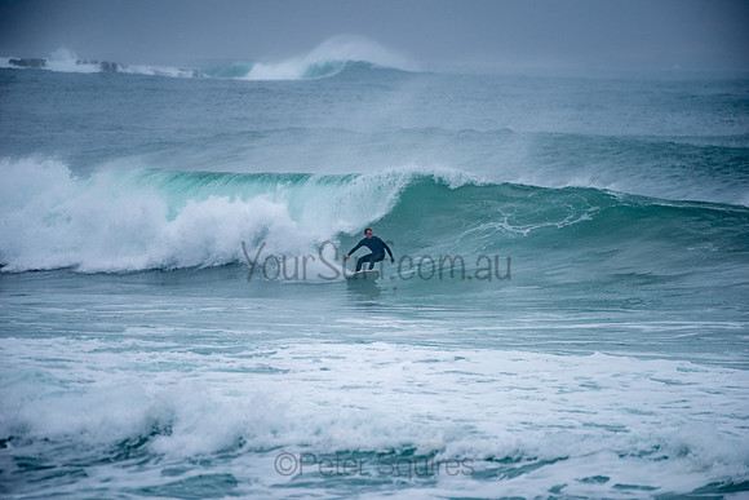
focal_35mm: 500
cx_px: 374
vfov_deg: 2.8
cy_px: 250
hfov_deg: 4.1
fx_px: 10405
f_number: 5.6
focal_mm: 500
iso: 180
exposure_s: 1/1000
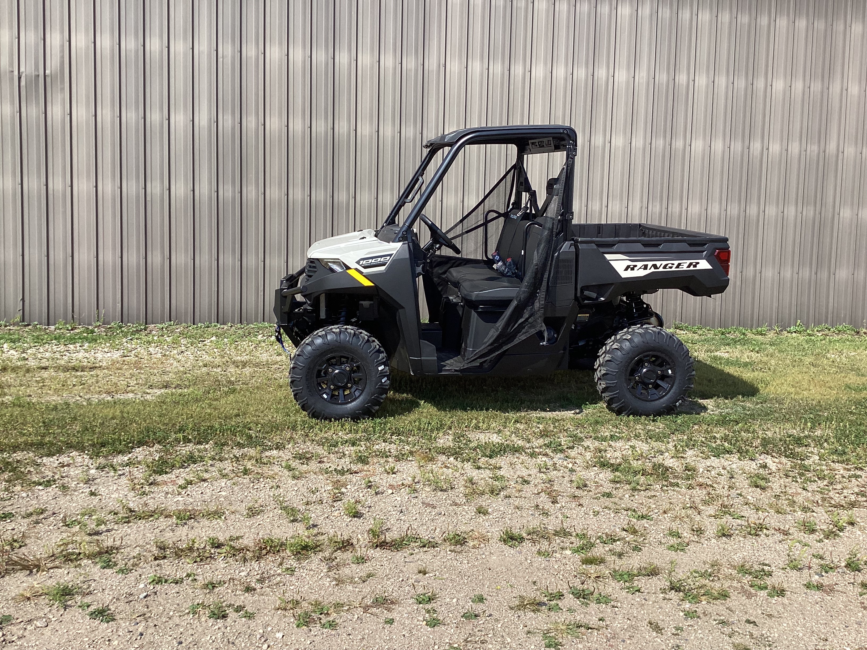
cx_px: 434
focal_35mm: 31
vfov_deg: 45.4
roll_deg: +0.0
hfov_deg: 58.4
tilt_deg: -6.0
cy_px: 325
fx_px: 776
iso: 25
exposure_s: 1/1235
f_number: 2.4
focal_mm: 3.3
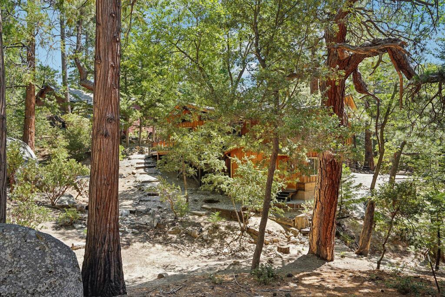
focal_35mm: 24
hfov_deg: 73.8
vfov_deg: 53.1
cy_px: 148
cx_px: 222
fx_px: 297
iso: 100
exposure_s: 1/30
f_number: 8
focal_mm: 24
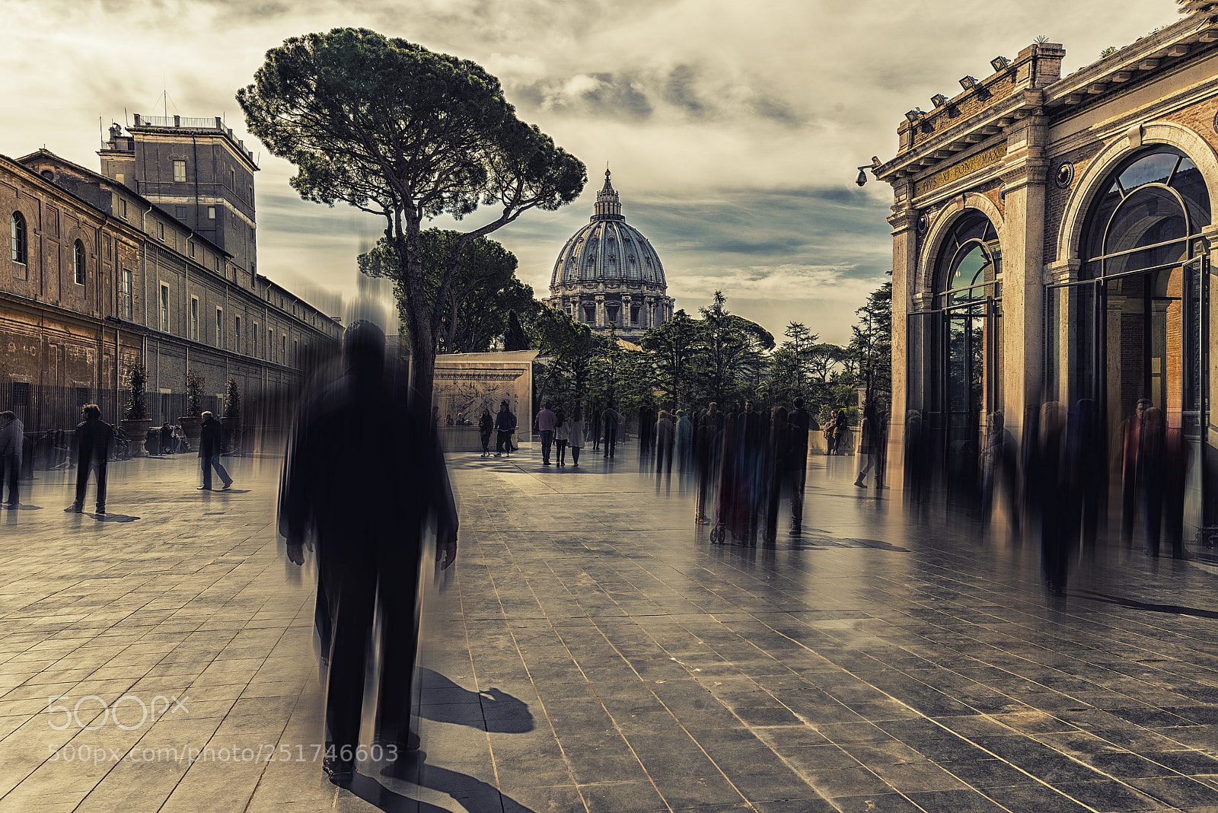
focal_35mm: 30
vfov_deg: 43.6
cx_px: 609
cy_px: 406
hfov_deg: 61.9
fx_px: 1015
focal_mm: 30
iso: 100
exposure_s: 1/160
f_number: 8
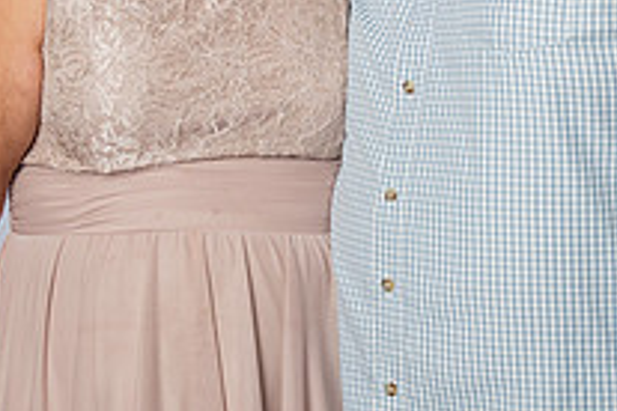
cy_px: 37
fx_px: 2588
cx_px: 402
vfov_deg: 9.1
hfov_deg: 13.6
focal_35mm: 151
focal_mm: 36
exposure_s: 1/160
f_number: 5.6
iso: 200
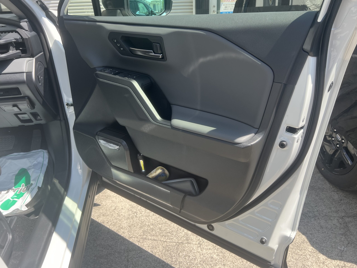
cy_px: 134
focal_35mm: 26
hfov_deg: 67.3
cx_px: 178
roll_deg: +2.2
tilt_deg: -24.2
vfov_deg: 53.1
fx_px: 268
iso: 50
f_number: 1.5
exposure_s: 1/859
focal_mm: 5.7
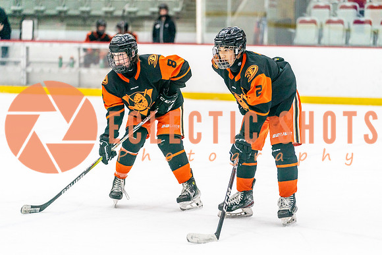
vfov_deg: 9.1
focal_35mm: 151
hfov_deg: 13.5
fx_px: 1608
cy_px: 128
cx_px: 191
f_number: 2.8
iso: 3200
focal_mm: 150
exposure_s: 1/1250
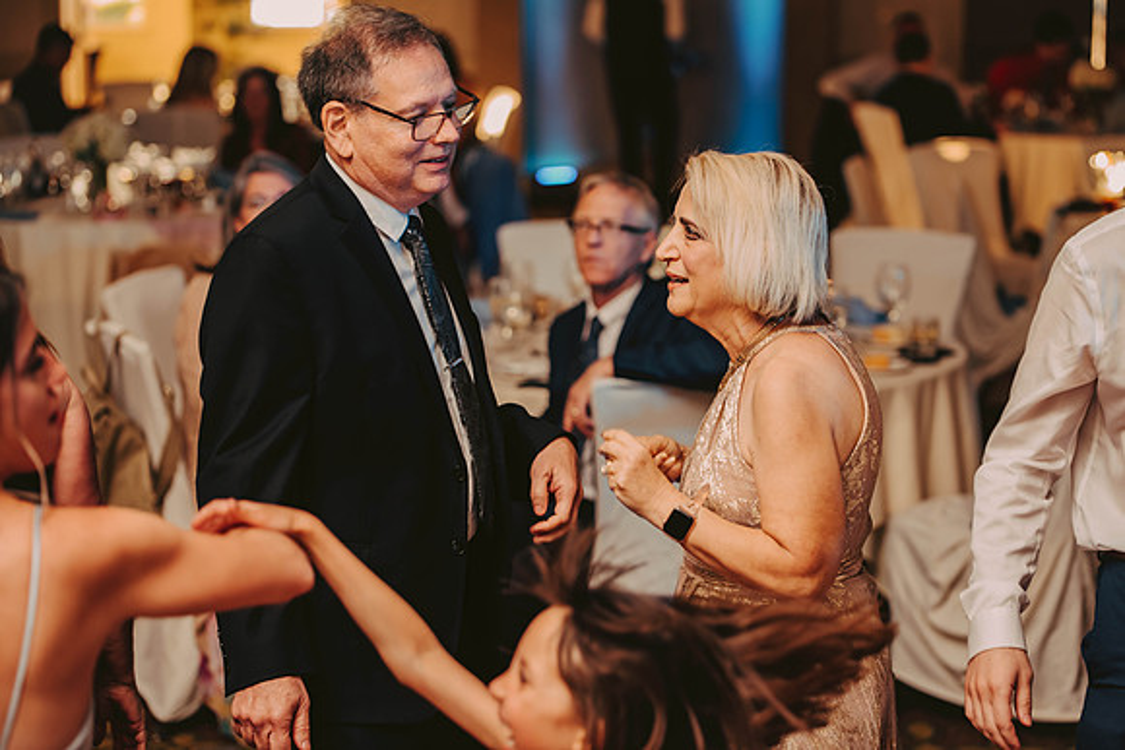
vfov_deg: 14.9
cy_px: 375
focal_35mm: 92
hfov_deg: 22.1
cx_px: 562
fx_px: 2876
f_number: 2.8
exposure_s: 1/60
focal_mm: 92
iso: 800
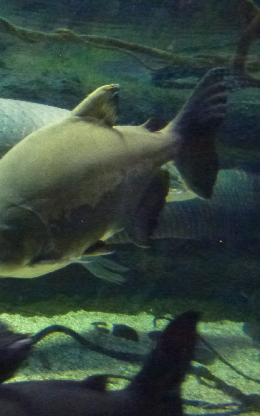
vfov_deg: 56.7
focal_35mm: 34
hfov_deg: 34.6
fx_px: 385
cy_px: 208
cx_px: 13
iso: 1600
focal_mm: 4.3
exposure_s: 1/25
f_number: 3.3
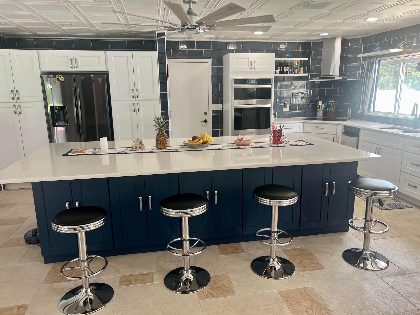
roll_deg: +1.6
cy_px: 158
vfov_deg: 53.1
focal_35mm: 26
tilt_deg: -11.6
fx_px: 315
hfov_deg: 67.3
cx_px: 210
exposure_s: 1/120
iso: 80
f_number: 1.5
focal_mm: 5.7
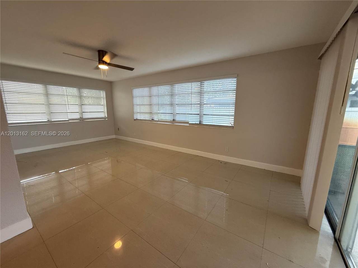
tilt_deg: -10.4
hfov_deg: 102.1
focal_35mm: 14
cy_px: 134
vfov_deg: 85.7
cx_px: 179
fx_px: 145
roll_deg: -0.5
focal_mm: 2.22
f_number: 2.2
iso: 125
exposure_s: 1/120
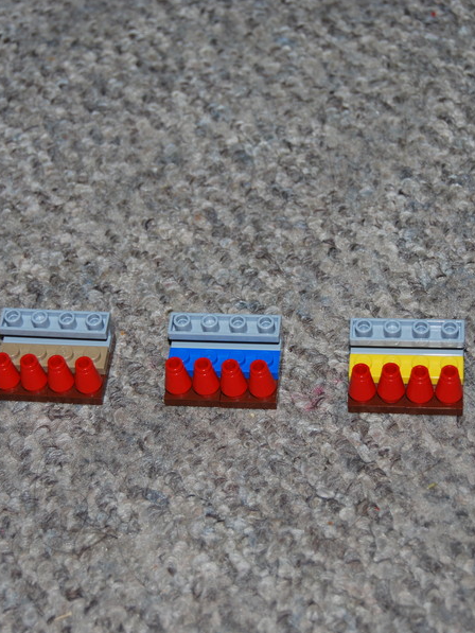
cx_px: 227
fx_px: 1591
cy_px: 315
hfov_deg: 17.0
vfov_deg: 22.5
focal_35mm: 87
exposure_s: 1/60
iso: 200
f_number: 5
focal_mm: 40
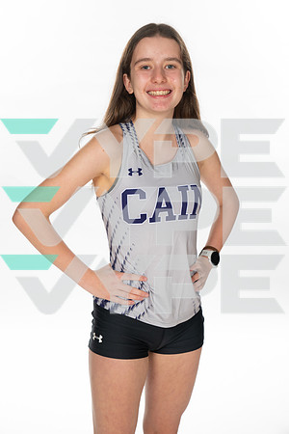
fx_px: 662
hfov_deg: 24.6
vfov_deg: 36.2
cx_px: 144
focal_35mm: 55
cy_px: 217
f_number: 7.1
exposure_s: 1/320
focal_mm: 55
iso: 800
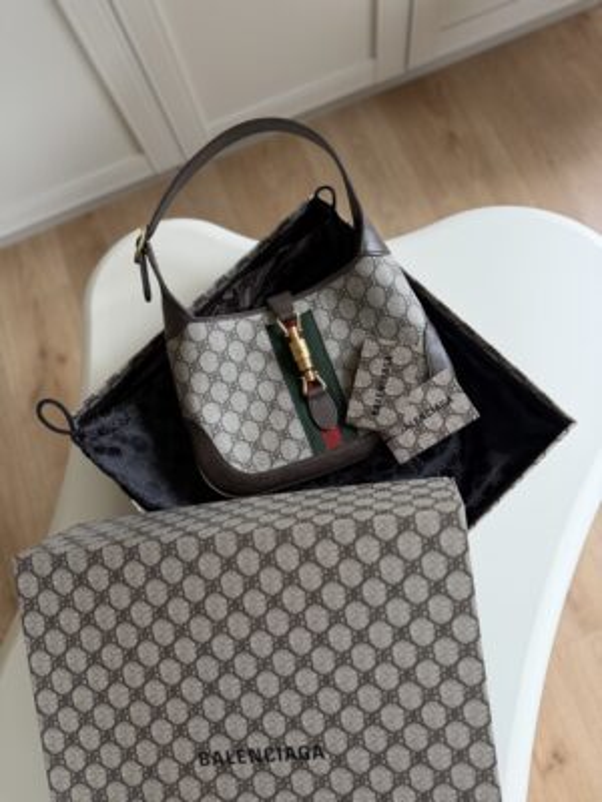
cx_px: 301
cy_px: 401
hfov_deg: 56.8
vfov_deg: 71.6
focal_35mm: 24
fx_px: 557
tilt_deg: -76.0
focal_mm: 6.76
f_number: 1.78
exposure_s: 1/121
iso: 160
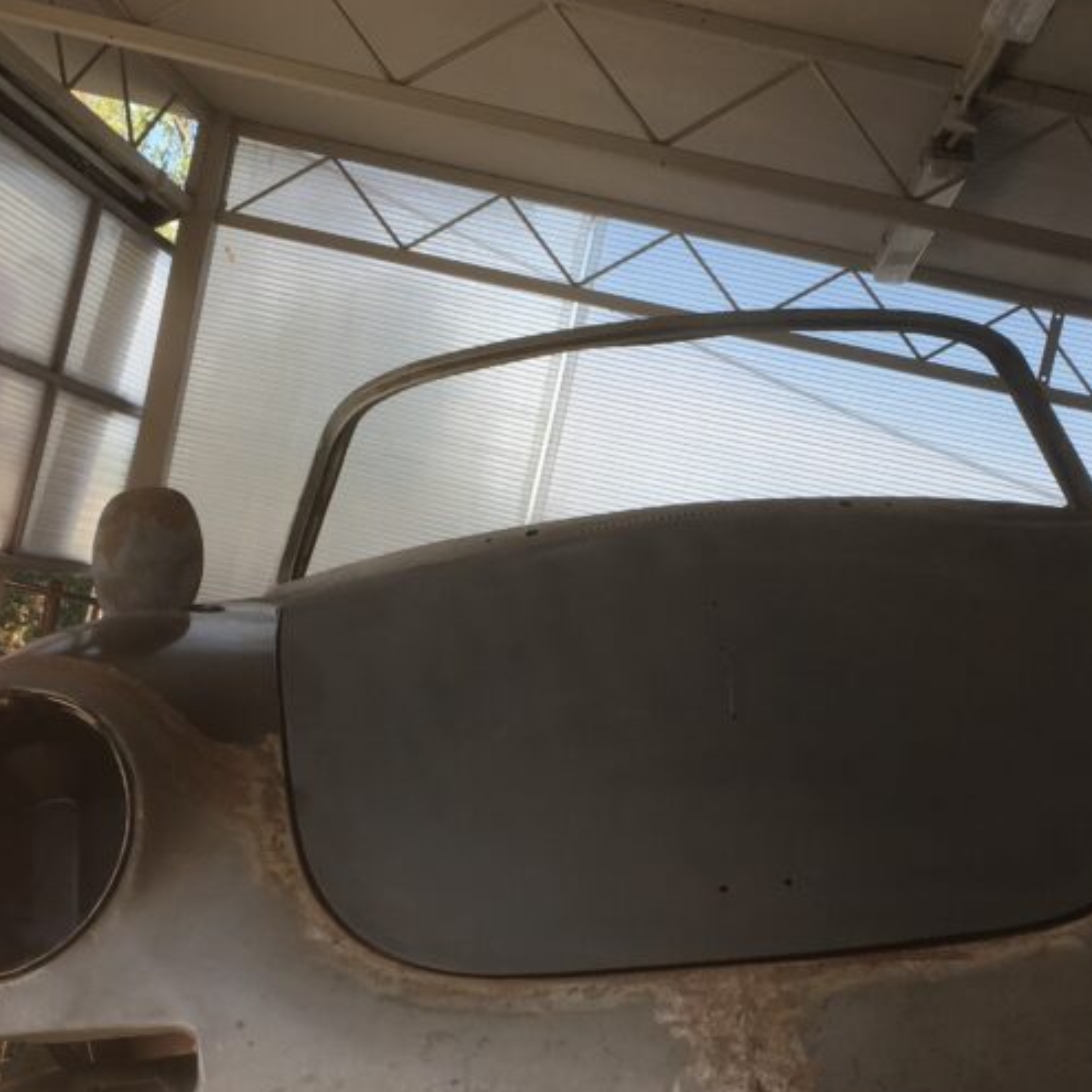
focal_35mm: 53
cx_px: 631
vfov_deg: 31.8
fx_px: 1892
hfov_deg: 32.1
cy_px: 759
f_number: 2.2
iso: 25
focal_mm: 4.15
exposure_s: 1/427
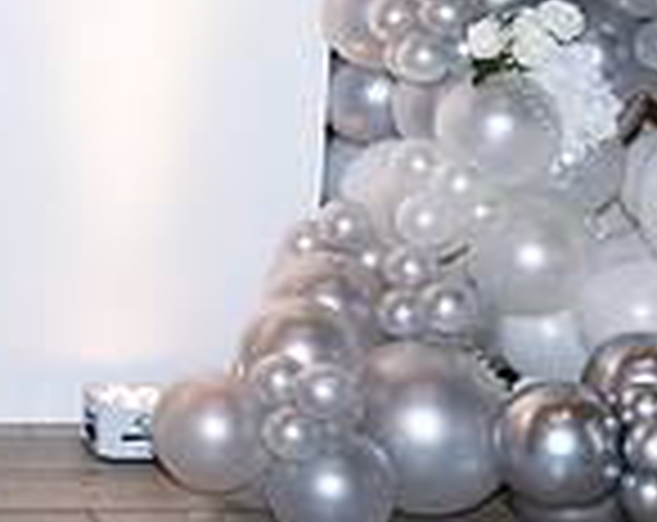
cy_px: 65
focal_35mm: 101
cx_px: -414
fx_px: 1959
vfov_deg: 15.0
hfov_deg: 16.7
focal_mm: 27
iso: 1000
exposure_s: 1/80
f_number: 5.6
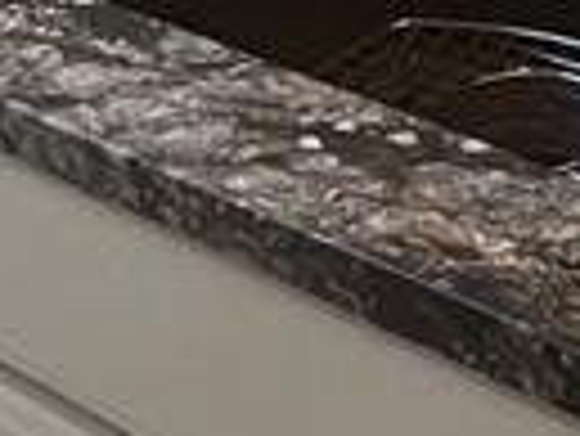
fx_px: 1727
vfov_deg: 11.7
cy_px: -611
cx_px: 567
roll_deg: +1.8
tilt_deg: -9.5
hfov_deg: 18.6
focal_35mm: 103
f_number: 1.8
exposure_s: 1/60
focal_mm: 1.57
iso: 400
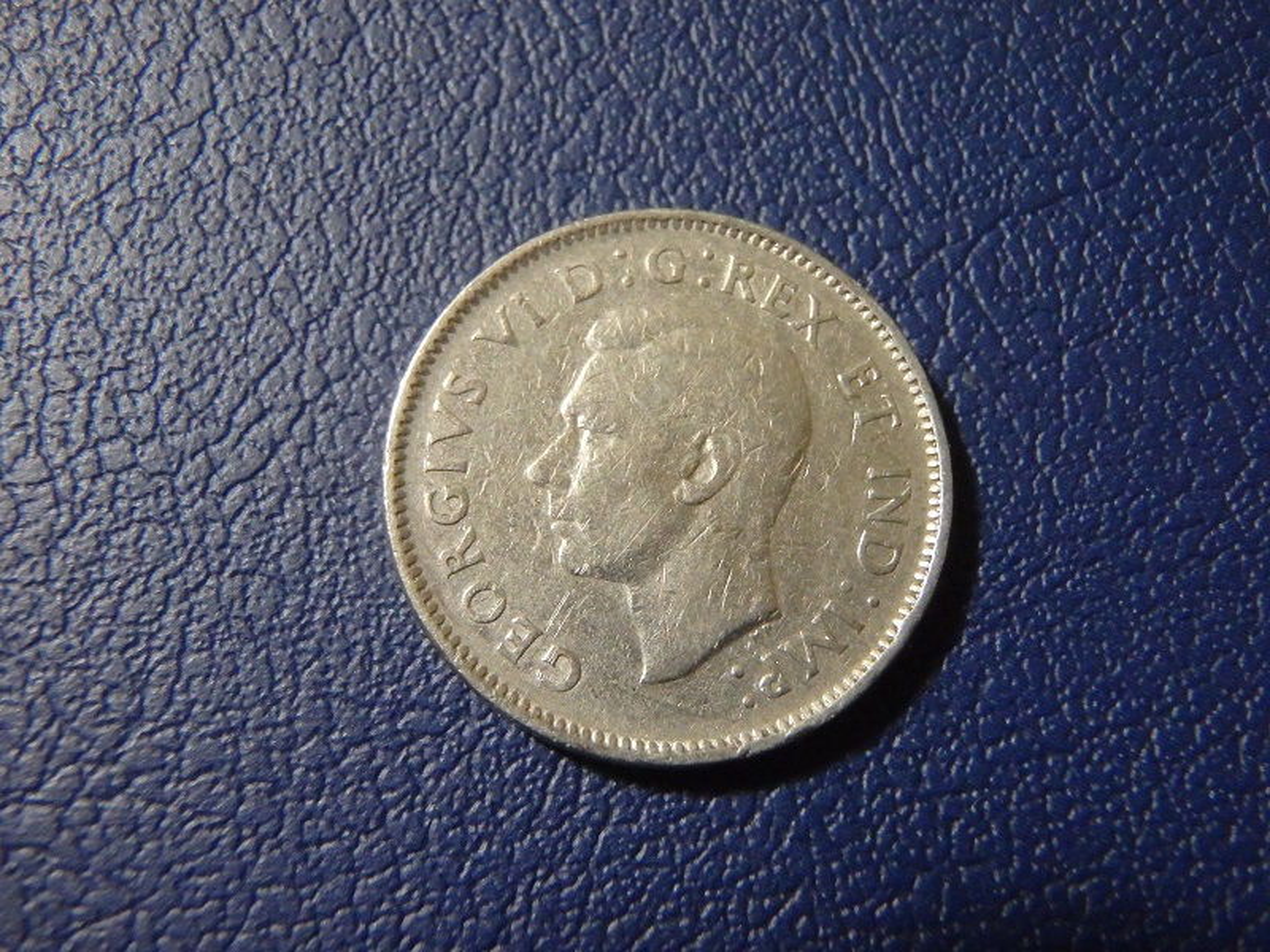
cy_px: 476
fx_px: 1357
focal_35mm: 37
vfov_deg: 38.7
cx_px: 635
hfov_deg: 50.1
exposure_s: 1/30
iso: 1600
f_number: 4.7
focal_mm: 6.6
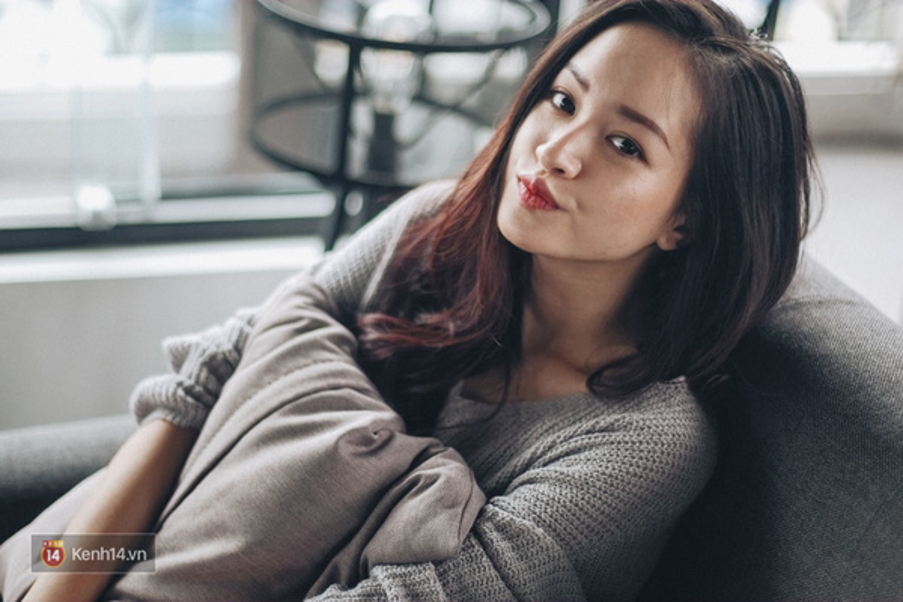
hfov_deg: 37.5
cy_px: 301
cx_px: 452
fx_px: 1329
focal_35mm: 53
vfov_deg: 25.5
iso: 320
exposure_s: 1/250
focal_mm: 35
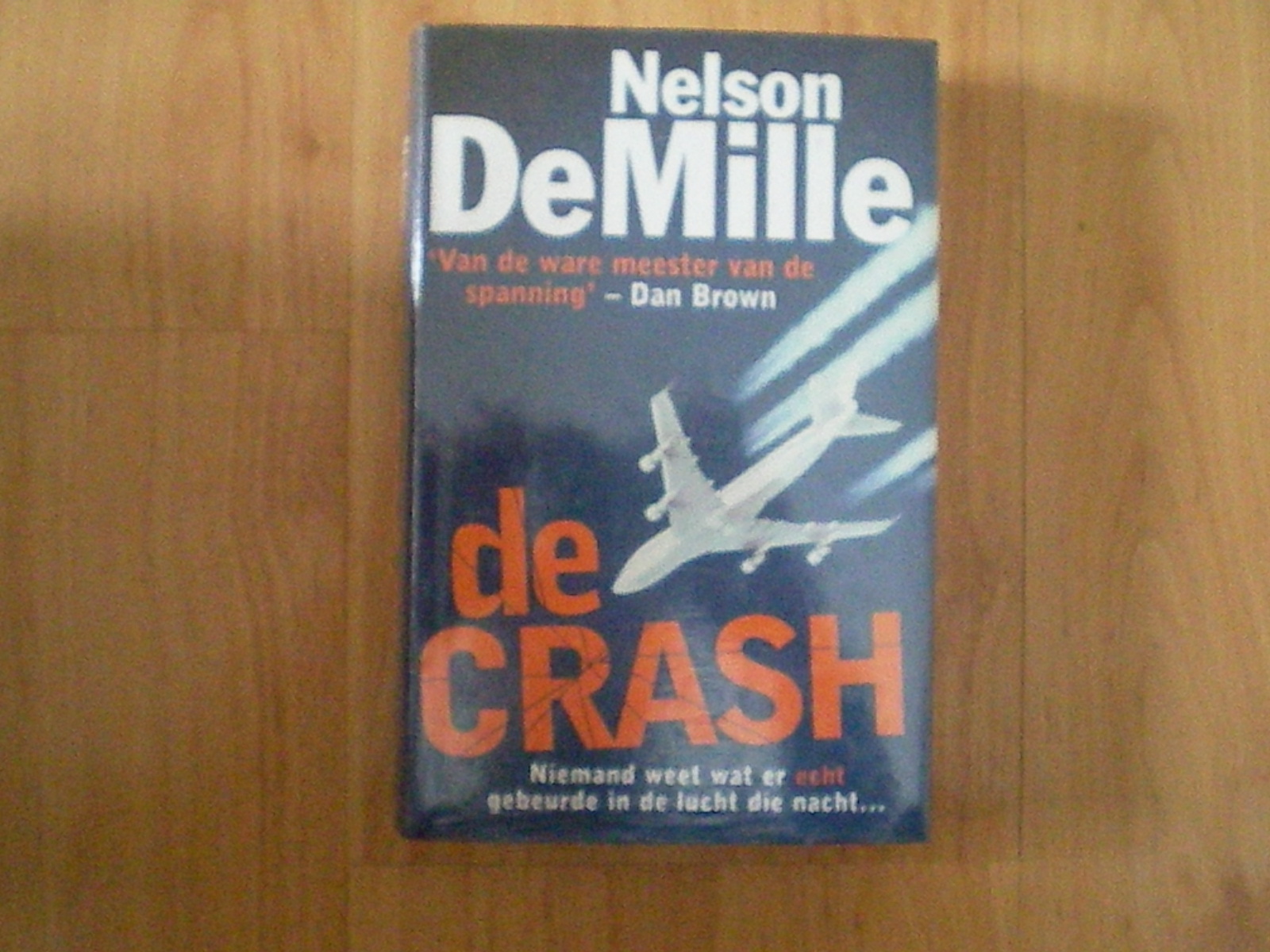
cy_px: 476
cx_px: 635
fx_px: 1394
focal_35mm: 38
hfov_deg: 49.0
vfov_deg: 37.7
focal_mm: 6.3
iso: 1800
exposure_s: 1/51.5
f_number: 3.1
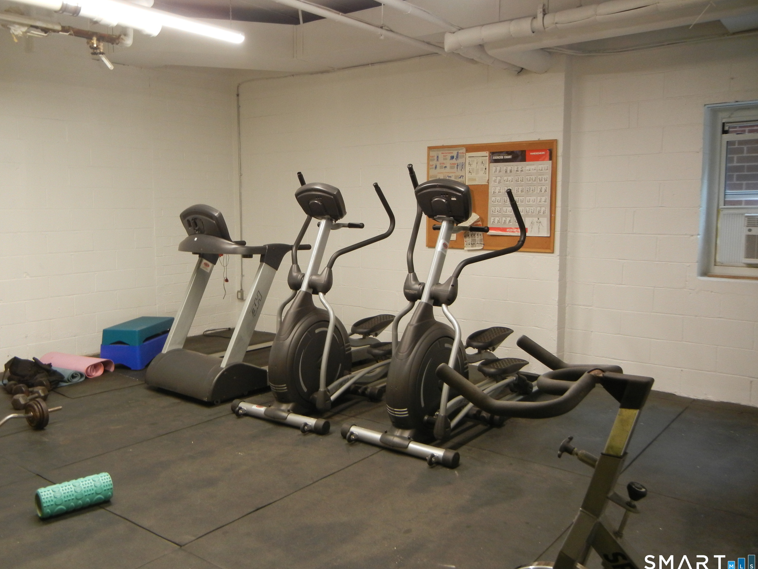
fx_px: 679
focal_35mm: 31
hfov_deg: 58.3
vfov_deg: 45.4
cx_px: 369
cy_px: 282
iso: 323
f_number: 3.5
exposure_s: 1/30
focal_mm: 5.4
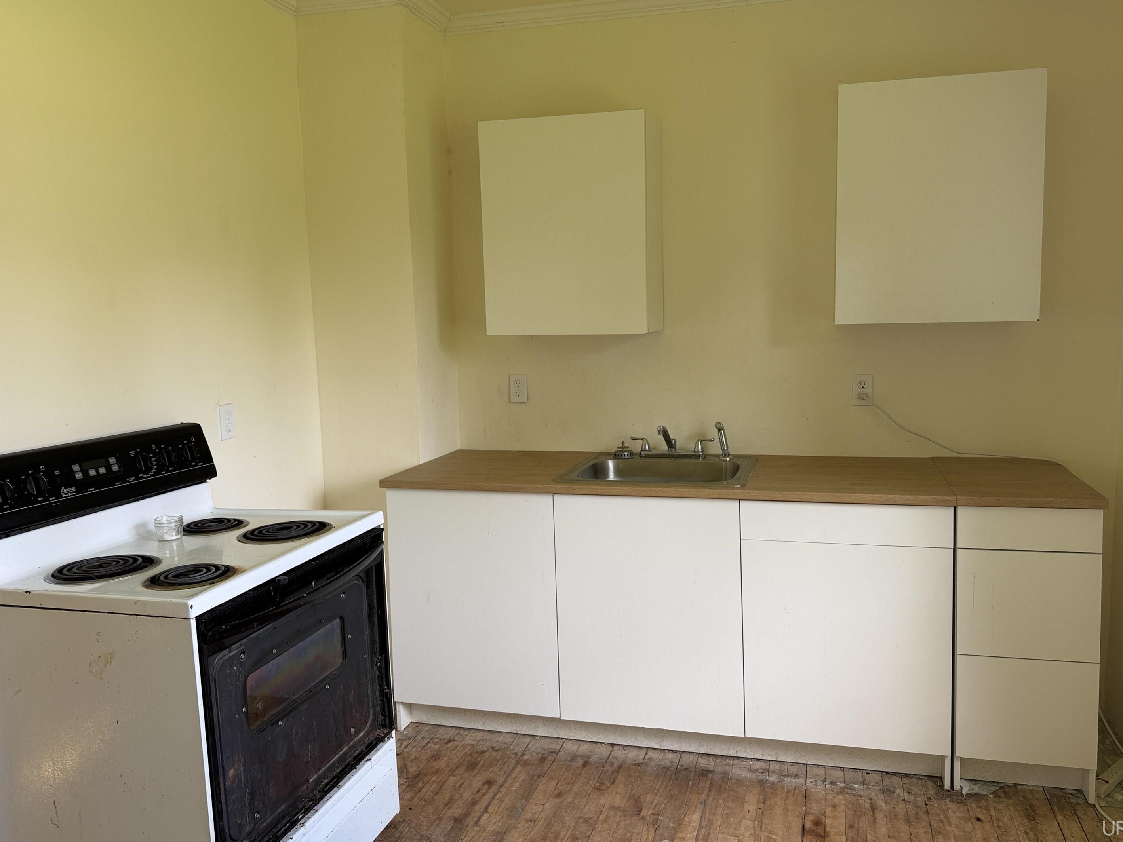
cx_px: 604
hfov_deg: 67.2
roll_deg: +0.9
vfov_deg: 53.0
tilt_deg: -6.9
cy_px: 392
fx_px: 843
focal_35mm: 26
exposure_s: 1/121
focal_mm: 6.76
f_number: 1.78
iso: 64
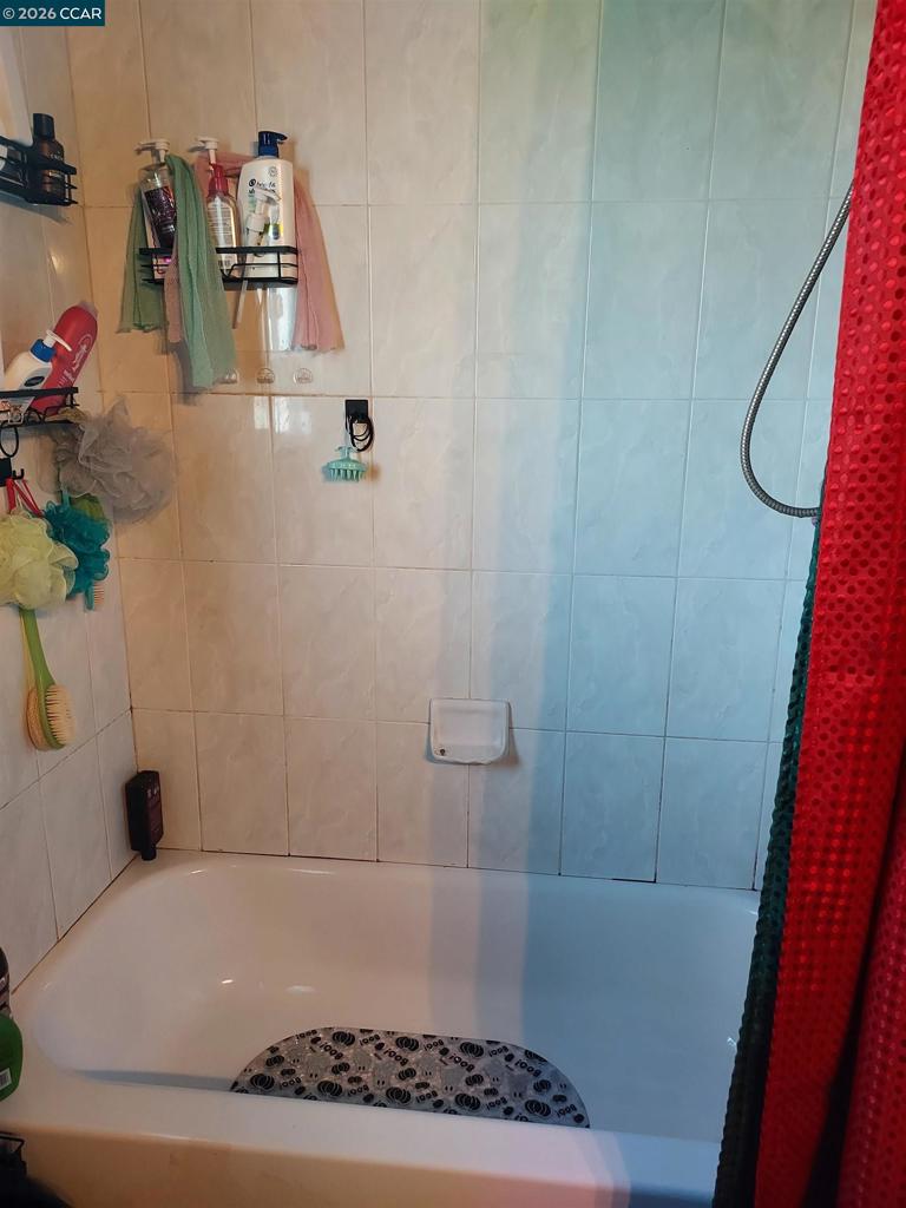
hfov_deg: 56.8
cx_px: 453
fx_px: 838
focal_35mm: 24
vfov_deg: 71.6
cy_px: 604
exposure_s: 1/60
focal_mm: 4.6
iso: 400
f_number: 1.8
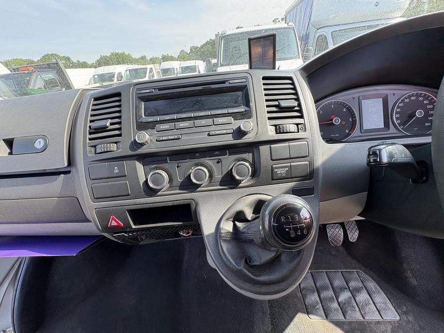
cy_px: 166
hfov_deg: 102.1
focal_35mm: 14
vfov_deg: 85.7
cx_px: 222
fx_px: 180
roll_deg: -2.9
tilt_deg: -28.8
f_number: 2.2
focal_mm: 2.22
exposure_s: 1/140
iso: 64
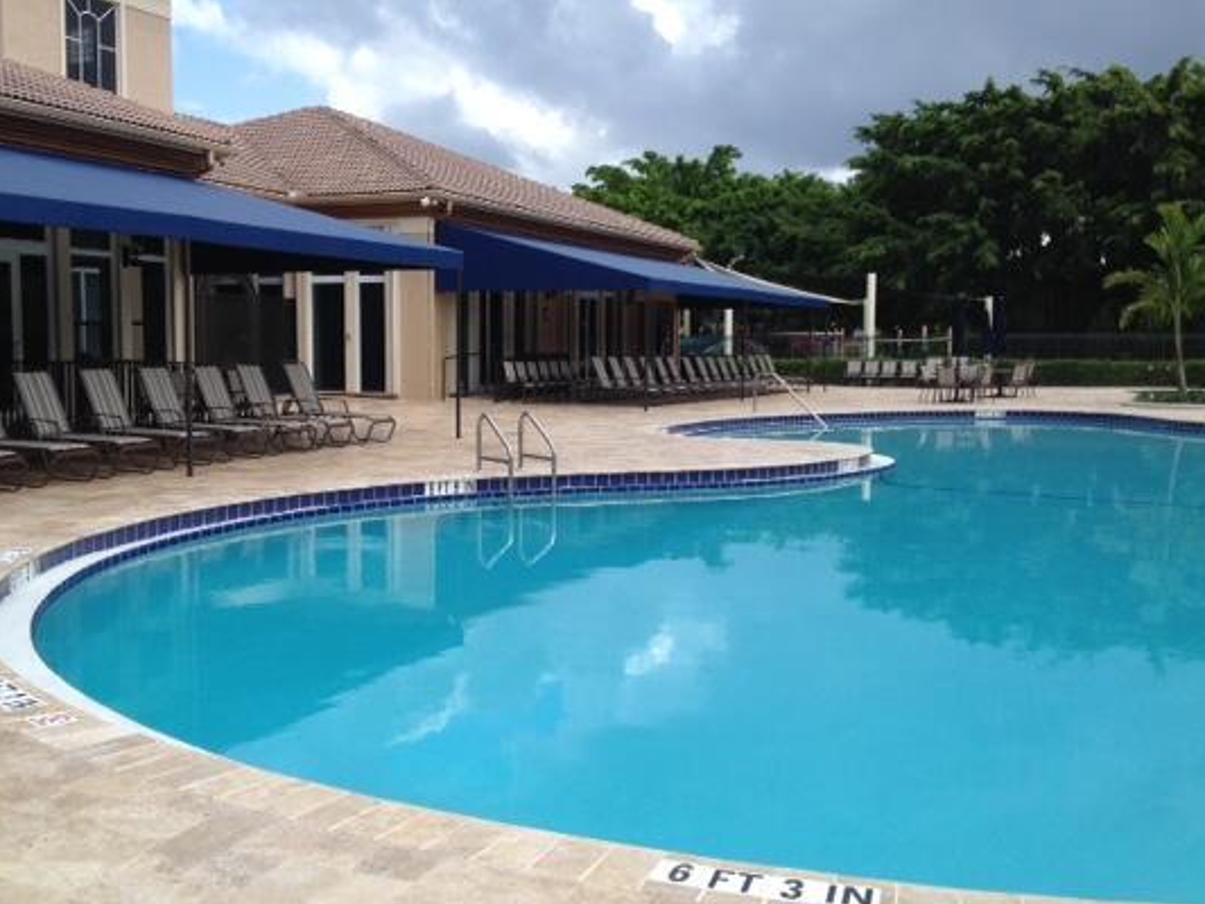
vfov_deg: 34.4
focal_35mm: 42
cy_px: 470
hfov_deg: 44.7
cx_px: 536
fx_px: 1462
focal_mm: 4.28
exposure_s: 1/1022
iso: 50
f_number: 2.4
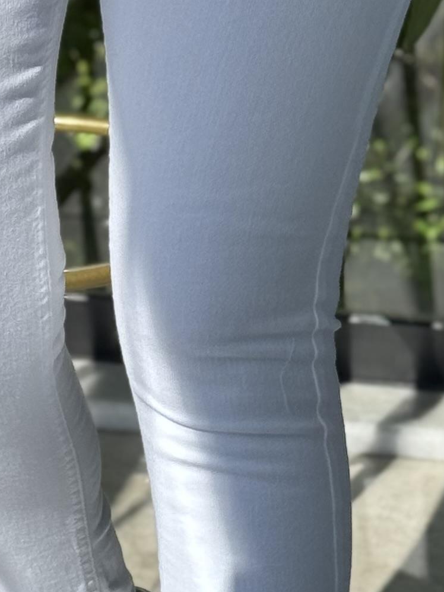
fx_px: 3319
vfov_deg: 10.2
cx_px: 100
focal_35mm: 194
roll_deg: +1.9
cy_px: 320
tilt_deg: -38.6
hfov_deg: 7.6
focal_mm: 6.76
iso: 64
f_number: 1.78
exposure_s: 1/783
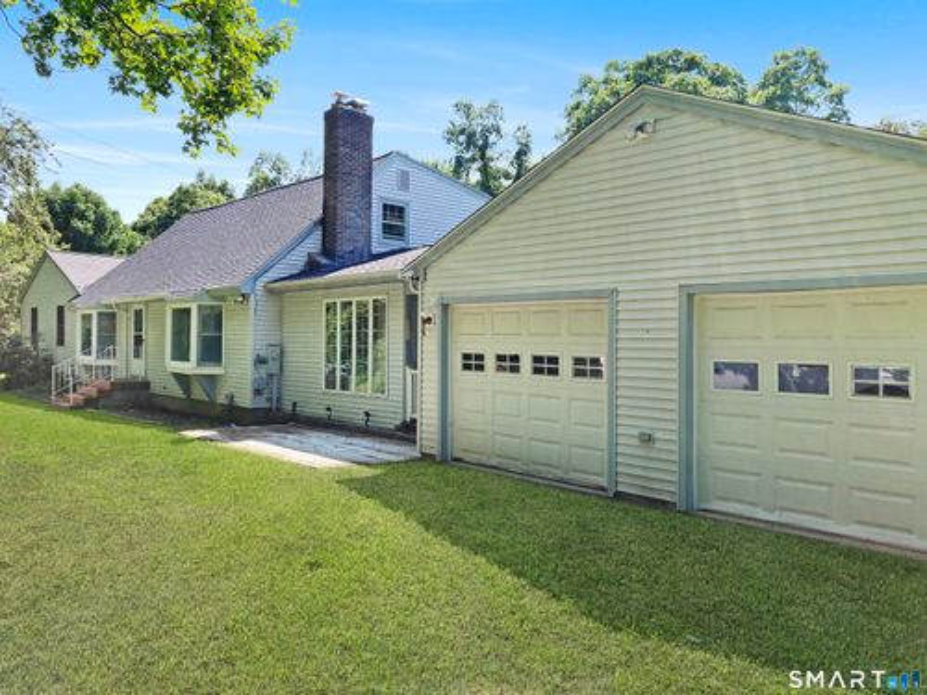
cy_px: 348
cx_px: 464
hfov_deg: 63.4
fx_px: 750
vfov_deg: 49.7
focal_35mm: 28
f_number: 1.8
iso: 20
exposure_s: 1/1056
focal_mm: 3.99
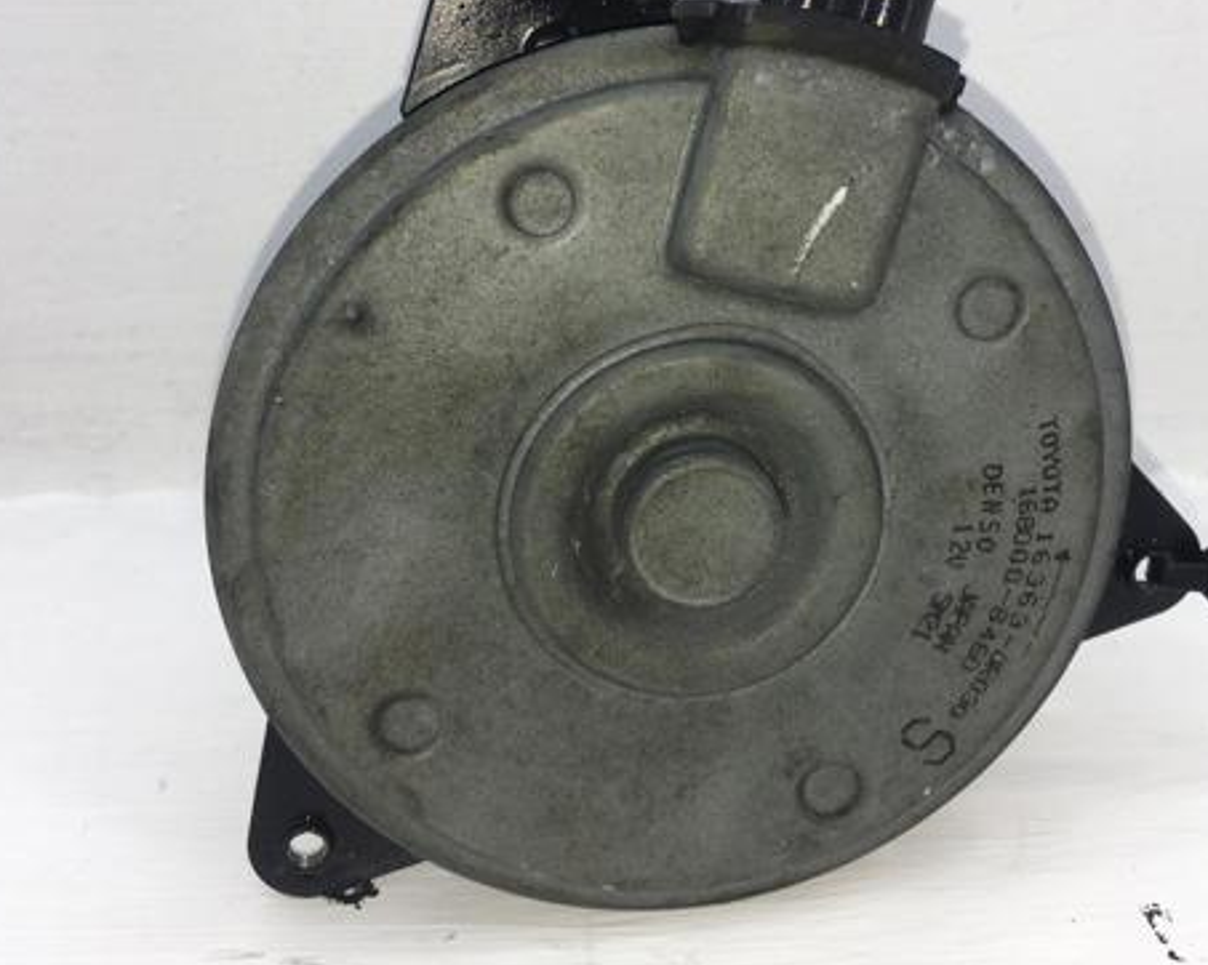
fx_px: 1429
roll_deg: +0.8
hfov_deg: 45.8
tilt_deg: -20.7
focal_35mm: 40
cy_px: 368
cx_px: 645
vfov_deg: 37.1
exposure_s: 1/288
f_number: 2.2
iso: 25
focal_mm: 4.15
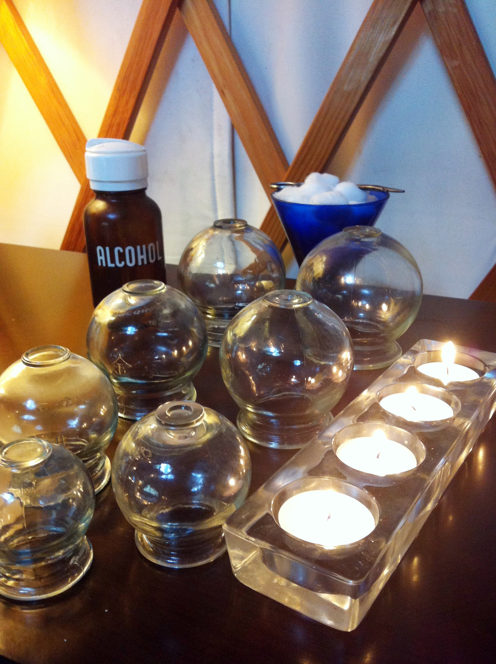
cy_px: 332
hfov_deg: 40.6
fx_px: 670
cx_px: 248
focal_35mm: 35
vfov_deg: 52.7
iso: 160
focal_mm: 3.85
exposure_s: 1/15
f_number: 2.8
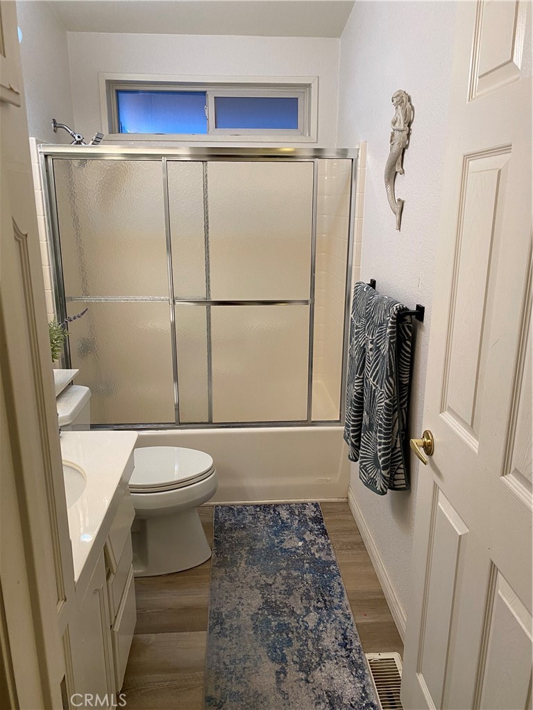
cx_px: 266
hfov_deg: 53.1
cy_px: 355
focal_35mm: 26
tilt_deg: -14.4
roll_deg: +0.4
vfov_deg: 67.3
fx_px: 534
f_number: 1.8
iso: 100
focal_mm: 4.25
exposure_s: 1/60
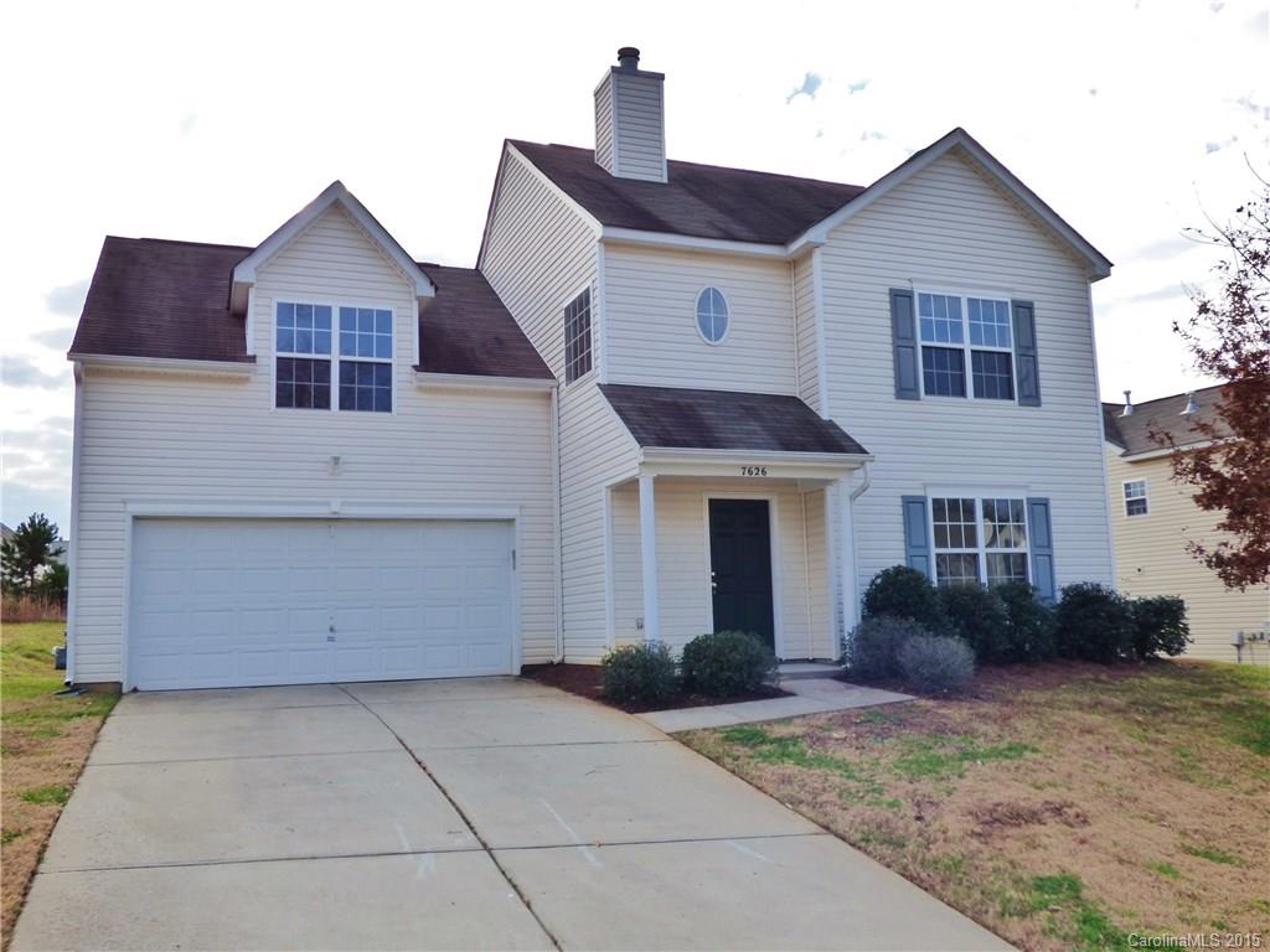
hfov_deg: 60.0
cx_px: 635
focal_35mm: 30
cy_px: 476
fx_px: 1101
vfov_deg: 46.8
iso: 200
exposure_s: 1/1000
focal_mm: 5.29
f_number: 3.3
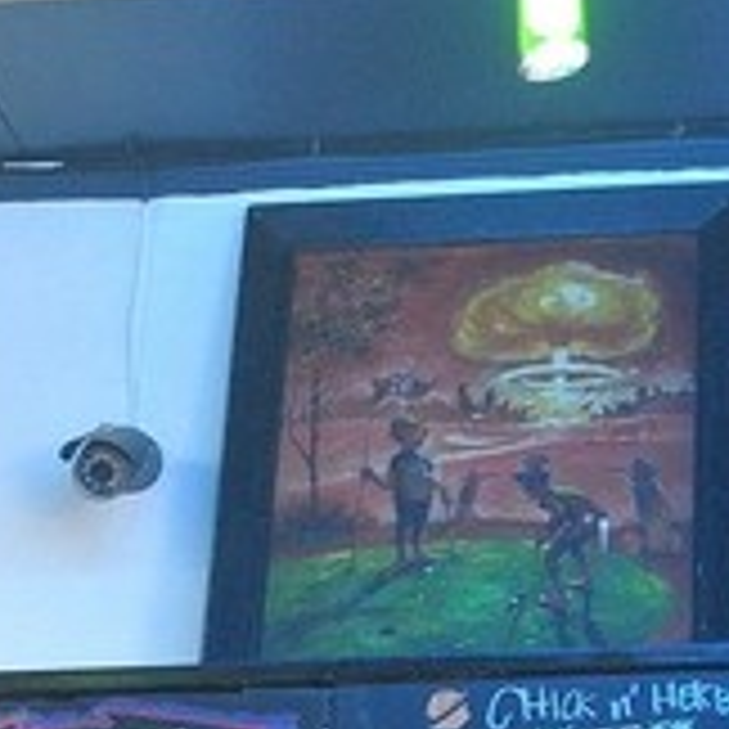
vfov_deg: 11.4
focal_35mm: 151
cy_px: 828
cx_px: 590
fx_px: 3598
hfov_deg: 11.5
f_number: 4
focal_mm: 24
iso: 560
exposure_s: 1/30
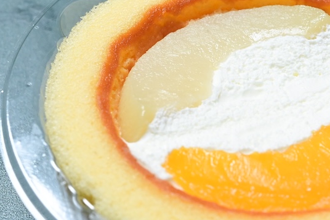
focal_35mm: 112
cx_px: 262
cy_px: 134
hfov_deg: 18.1
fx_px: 1026
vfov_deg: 12.2
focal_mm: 60
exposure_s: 1/250
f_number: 13
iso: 6400
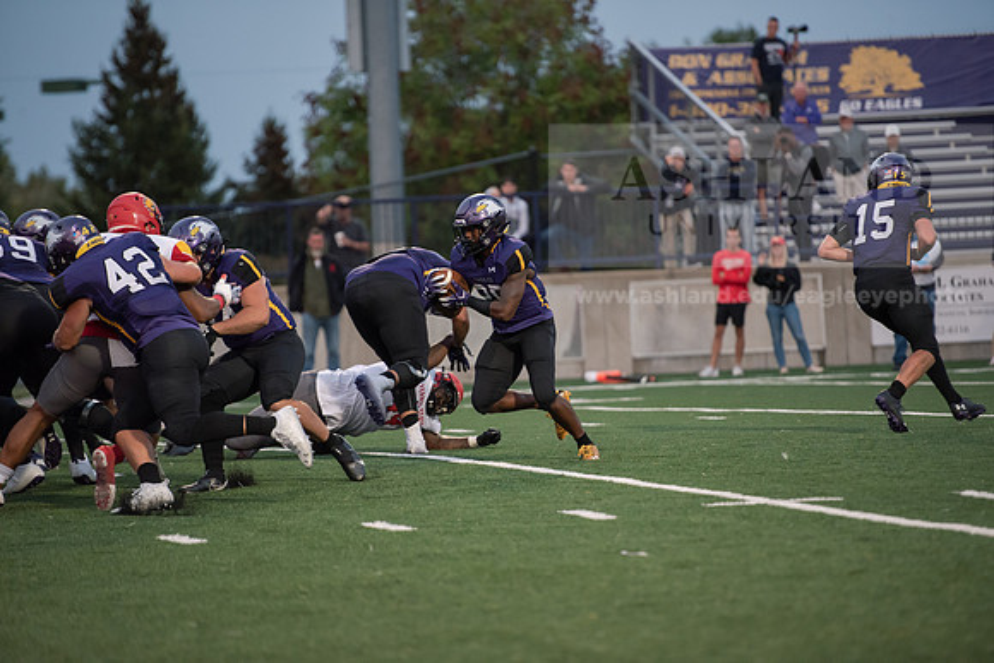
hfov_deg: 10.3
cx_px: 497
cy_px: 332
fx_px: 5523
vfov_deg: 6.9
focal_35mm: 200
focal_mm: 200
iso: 2500
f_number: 2.8
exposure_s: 1/1000
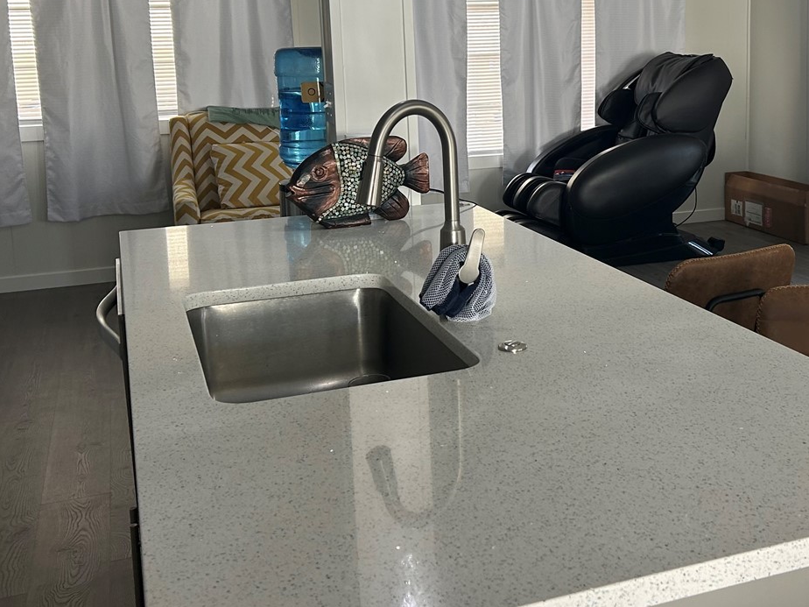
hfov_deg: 41.6
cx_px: 531
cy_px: 167
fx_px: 1052
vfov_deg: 31.7
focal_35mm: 45
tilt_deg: -7.9
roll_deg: +0.7
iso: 80
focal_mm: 5.7
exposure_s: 1/120
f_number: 1.5
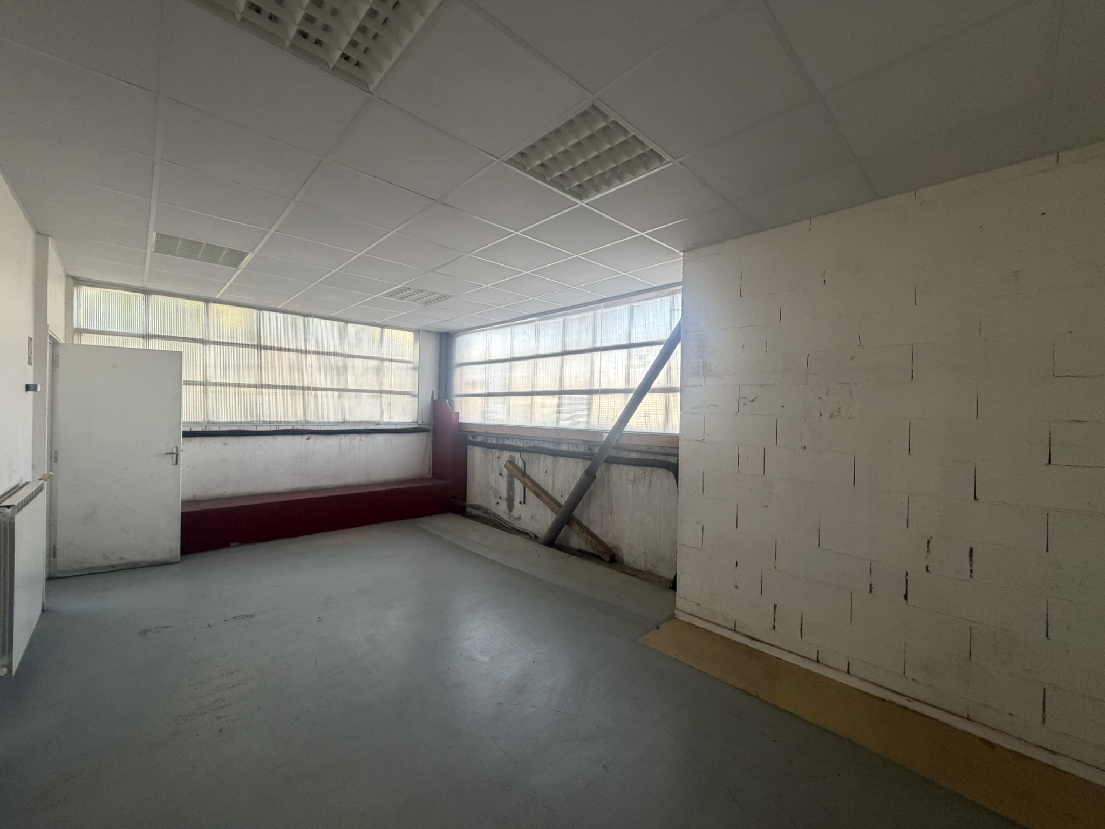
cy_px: 414
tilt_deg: -0.3
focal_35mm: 14
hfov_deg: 102.1
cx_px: 552
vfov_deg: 85.7
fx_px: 447
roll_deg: -0.9
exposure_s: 1/121
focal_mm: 2.22
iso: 250
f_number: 2.2
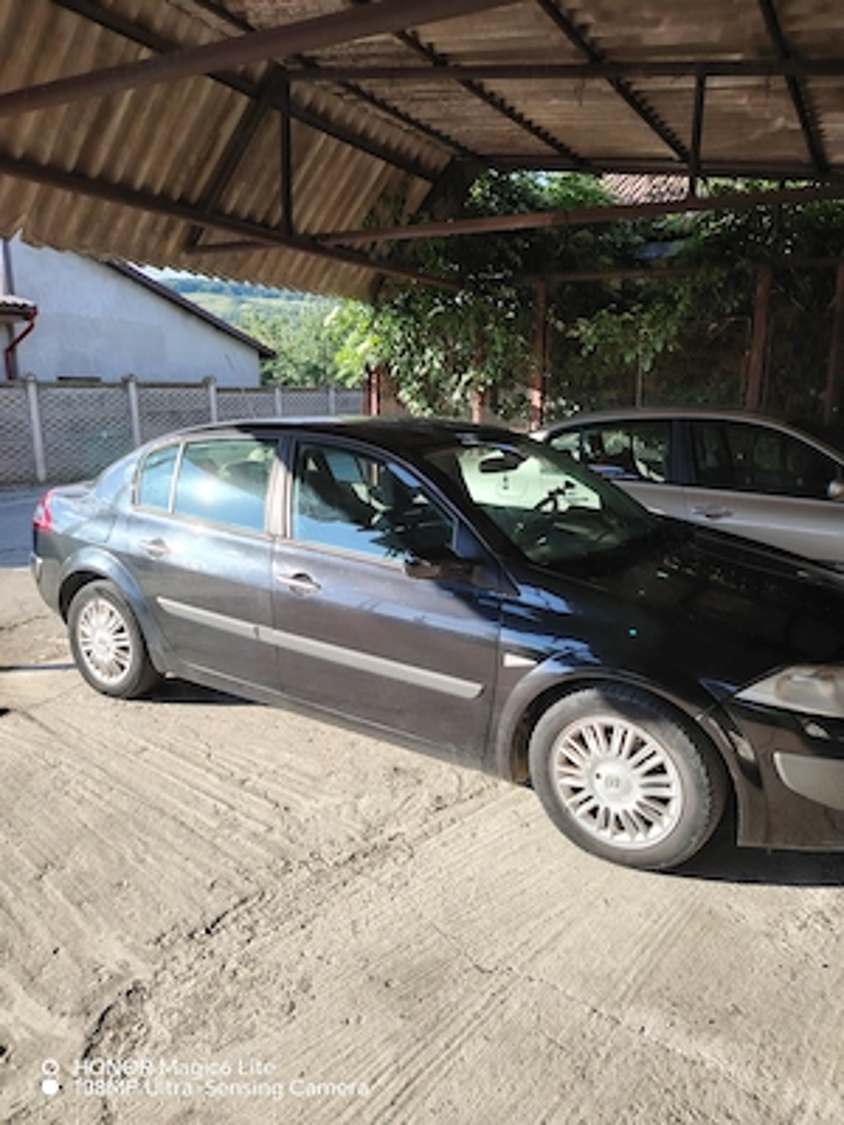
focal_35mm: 24
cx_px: 422
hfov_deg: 56.8
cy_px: 562
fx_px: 780
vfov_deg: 71.6
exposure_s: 1/271
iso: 100
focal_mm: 5.25
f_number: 1.75
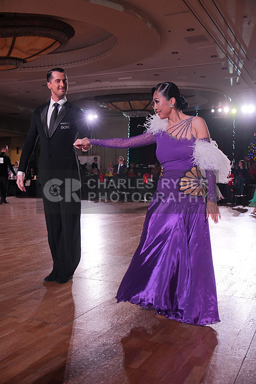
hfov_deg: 34.2
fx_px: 416
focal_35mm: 39
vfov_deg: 49.5
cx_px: 128
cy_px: 192
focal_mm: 39
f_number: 4
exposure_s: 1/500
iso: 1000
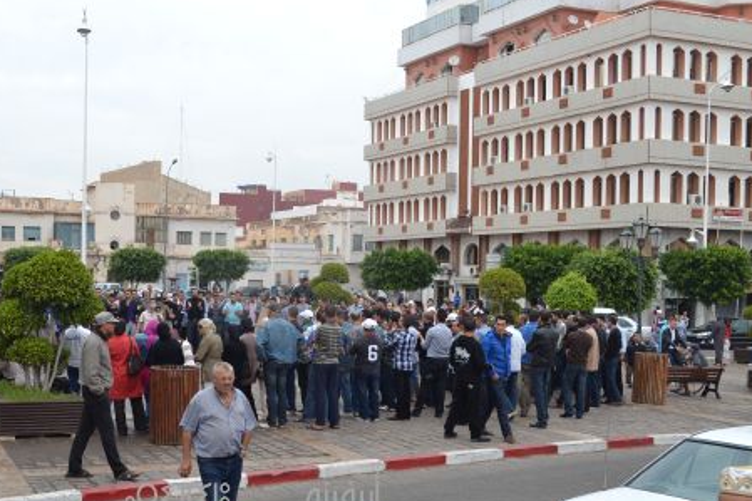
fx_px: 981
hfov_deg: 41.4
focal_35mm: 47
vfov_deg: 28.6
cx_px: 256
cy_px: 292
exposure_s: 1/160
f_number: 6.3
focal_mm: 22
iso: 100
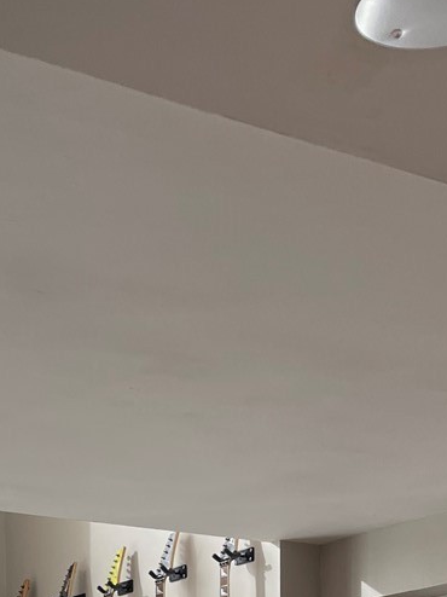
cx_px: -11
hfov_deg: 17.7
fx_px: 1396
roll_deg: +0.0
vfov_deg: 20.8
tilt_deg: -1.9
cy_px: 873
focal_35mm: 81
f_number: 1.6
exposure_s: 1/120
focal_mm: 5.1
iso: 50
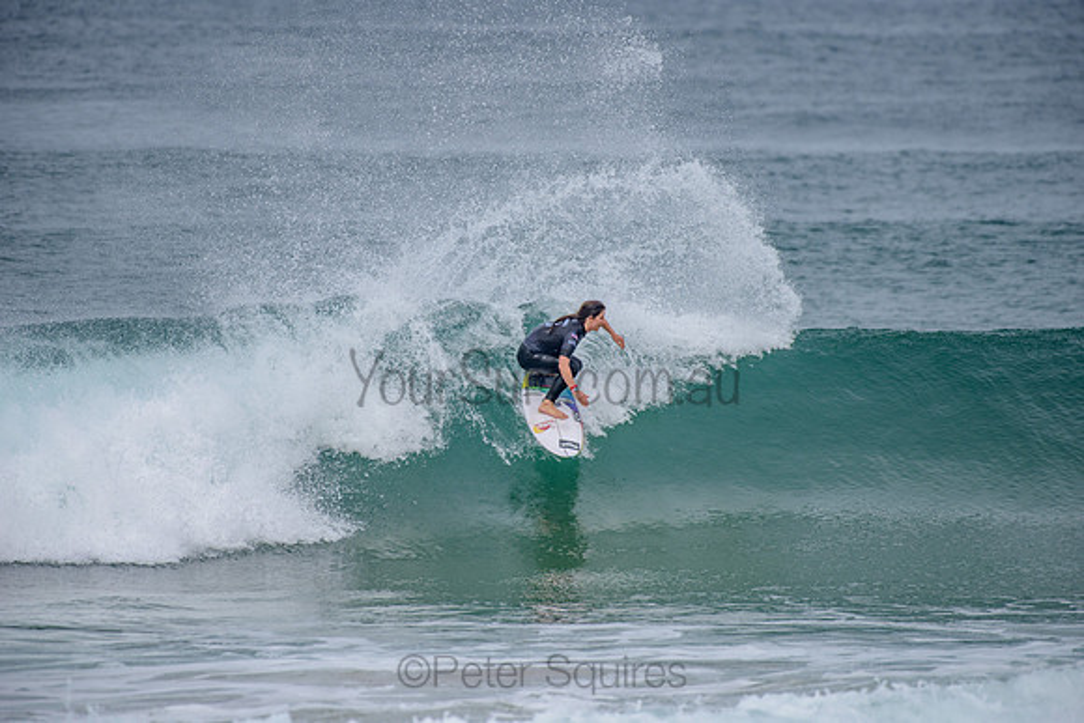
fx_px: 15058
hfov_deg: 4.1
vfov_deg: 2.8
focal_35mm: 500
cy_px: 362
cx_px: 542
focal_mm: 500
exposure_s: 1/2000
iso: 250
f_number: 5.6
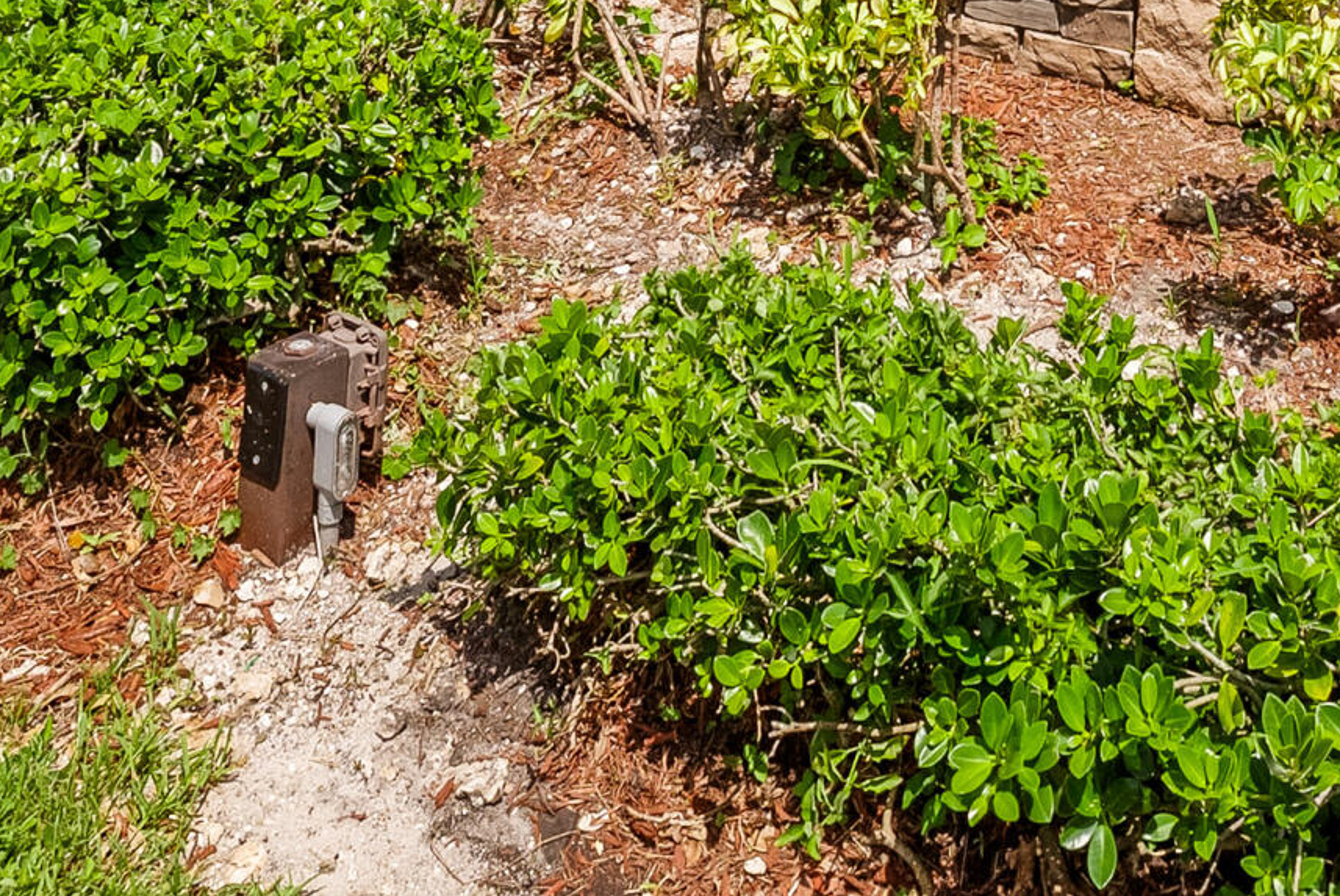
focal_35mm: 49
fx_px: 1825
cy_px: -669
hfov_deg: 39.0
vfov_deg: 20.5
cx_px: 1040
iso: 640
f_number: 6.3
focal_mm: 14
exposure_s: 1/1600
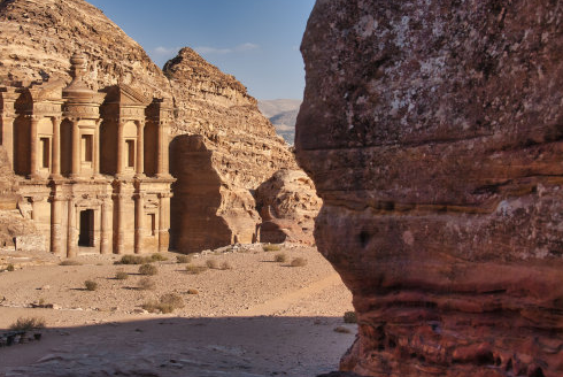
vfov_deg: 22.6
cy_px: 148
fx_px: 939
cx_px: 265
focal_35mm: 60
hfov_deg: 33.4
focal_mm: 32
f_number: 8
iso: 100
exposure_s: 1/500
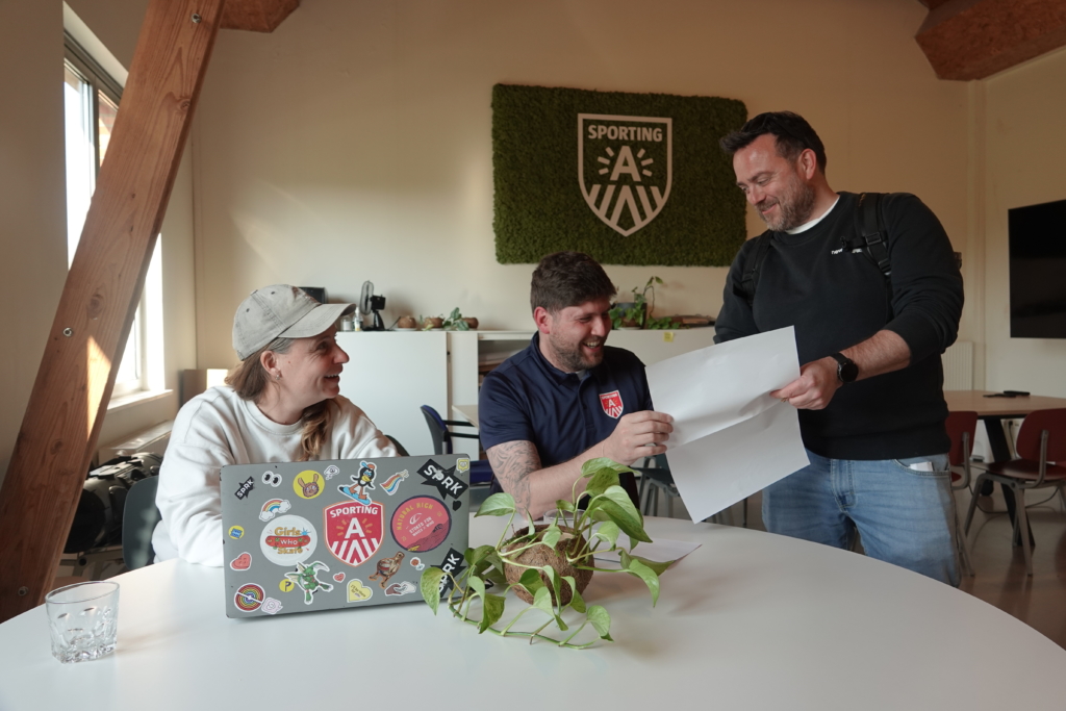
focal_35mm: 25
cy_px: 356
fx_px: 740
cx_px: 533
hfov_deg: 71.5
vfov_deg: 51.3
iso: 100
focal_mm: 9.14
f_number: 2.5
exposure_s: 1/125
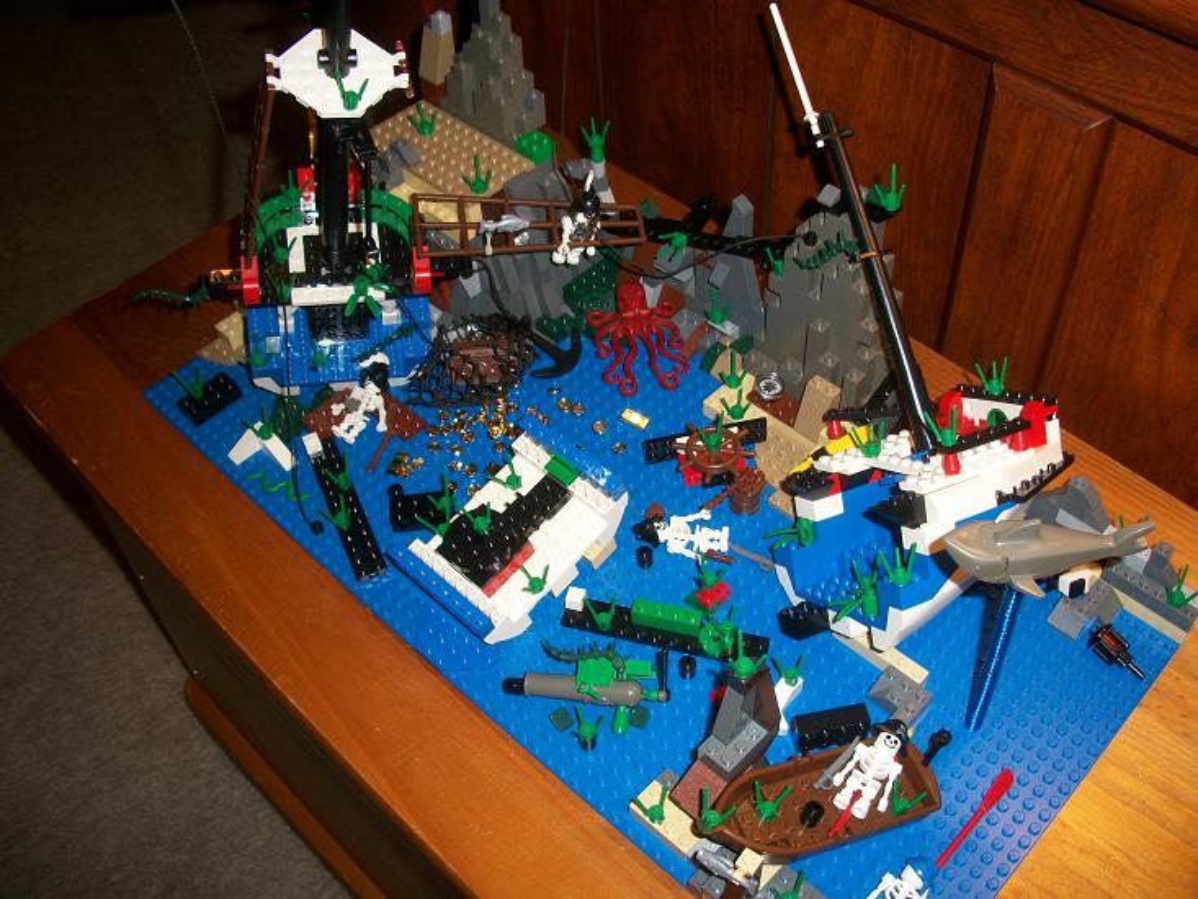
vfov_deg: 40.7
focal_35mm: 35
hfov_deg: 52.6
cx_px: 599
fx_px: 1211
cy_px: 450
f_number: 3.1
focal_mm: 6.3
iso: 80
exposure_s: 1/60
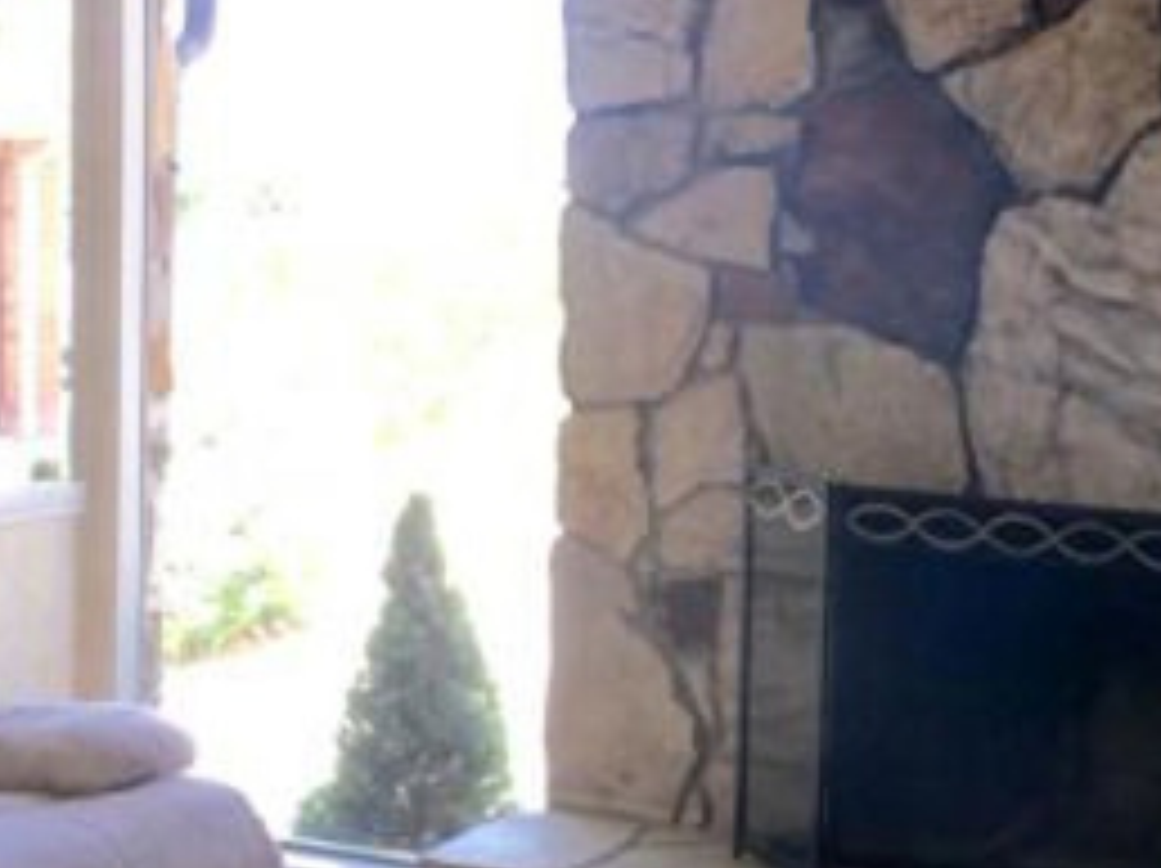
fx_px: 2413
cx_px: 734
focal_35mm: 72
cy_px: 391
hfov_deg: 27.0
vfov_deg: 20.4
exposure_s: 1/30
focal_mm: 4.15
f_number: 2.2
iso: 25
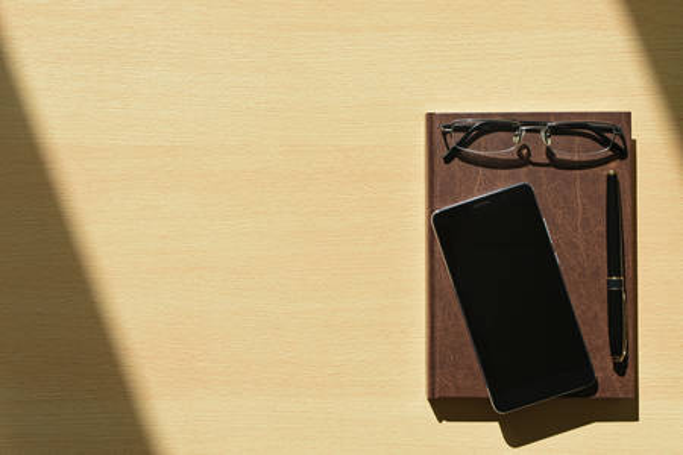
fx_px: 996
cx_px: 342
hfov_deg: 37.9
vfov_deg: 25.8
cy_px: 228
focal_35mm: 52
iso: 160
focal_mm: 35
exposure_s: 1/250
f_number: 5.6
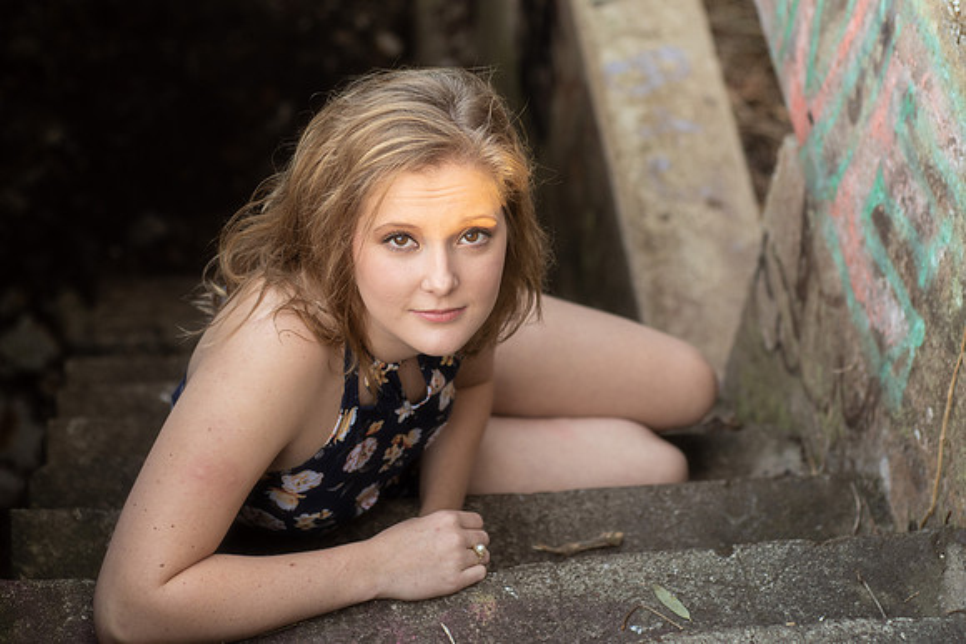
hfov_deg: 27.0
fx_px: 2013
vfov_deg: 18.2
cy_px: 322
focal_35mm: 75
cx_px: 483
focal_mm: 50
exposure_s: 1/320
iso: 400
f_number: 2.5
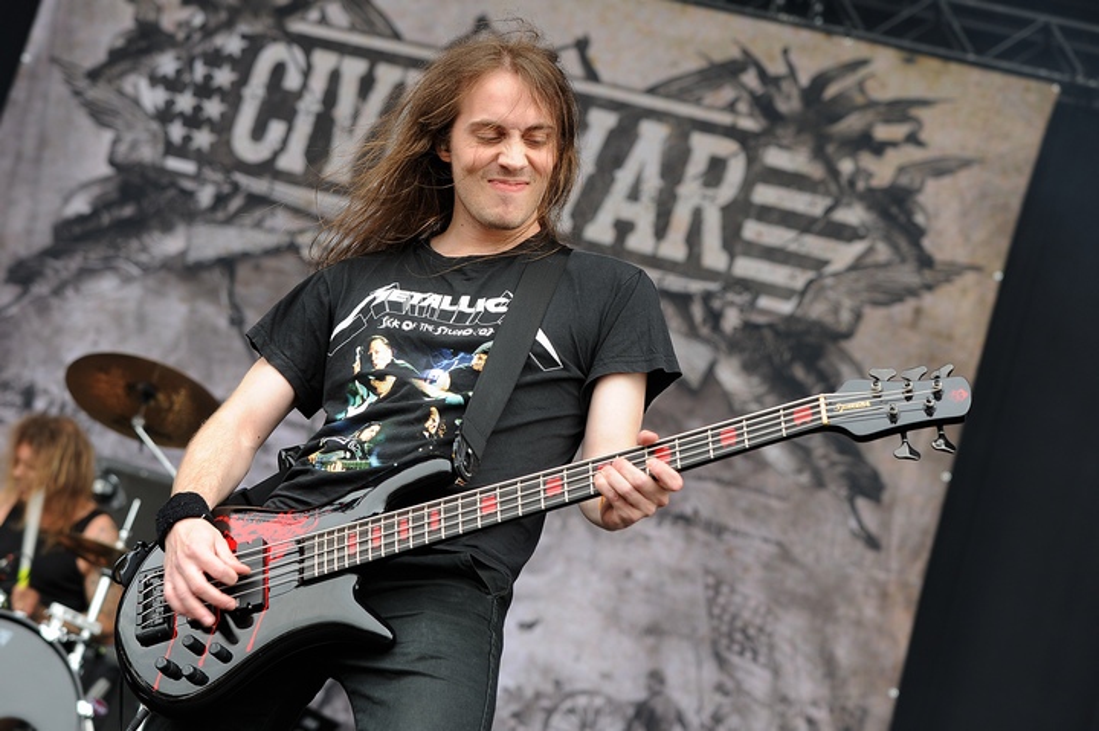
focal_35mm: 70
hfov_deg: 28.9
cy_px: 366
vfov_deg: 19.4
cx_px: 550
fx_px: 2135
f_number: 4.5
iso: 200
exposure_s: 1/250
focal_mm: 70
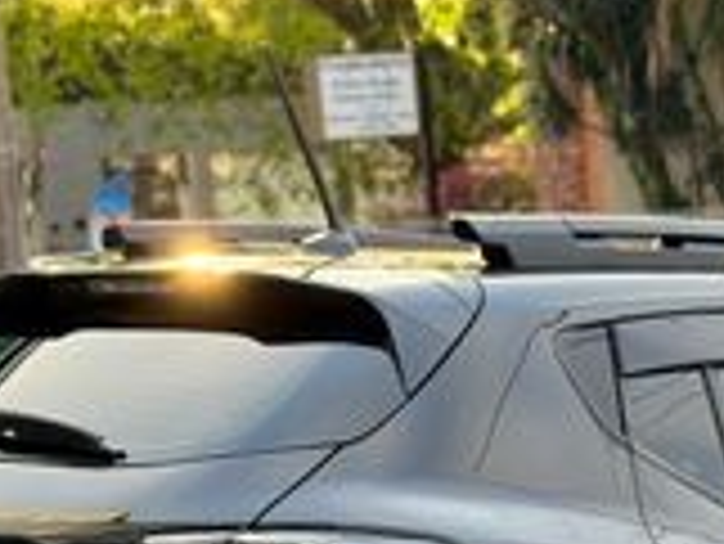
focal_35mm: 140
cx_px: 612
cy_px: 764
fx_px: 2930
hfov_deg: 14.0
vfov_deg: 10.3
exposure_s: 1/152
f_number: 1.78
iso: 100
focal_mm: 6.76
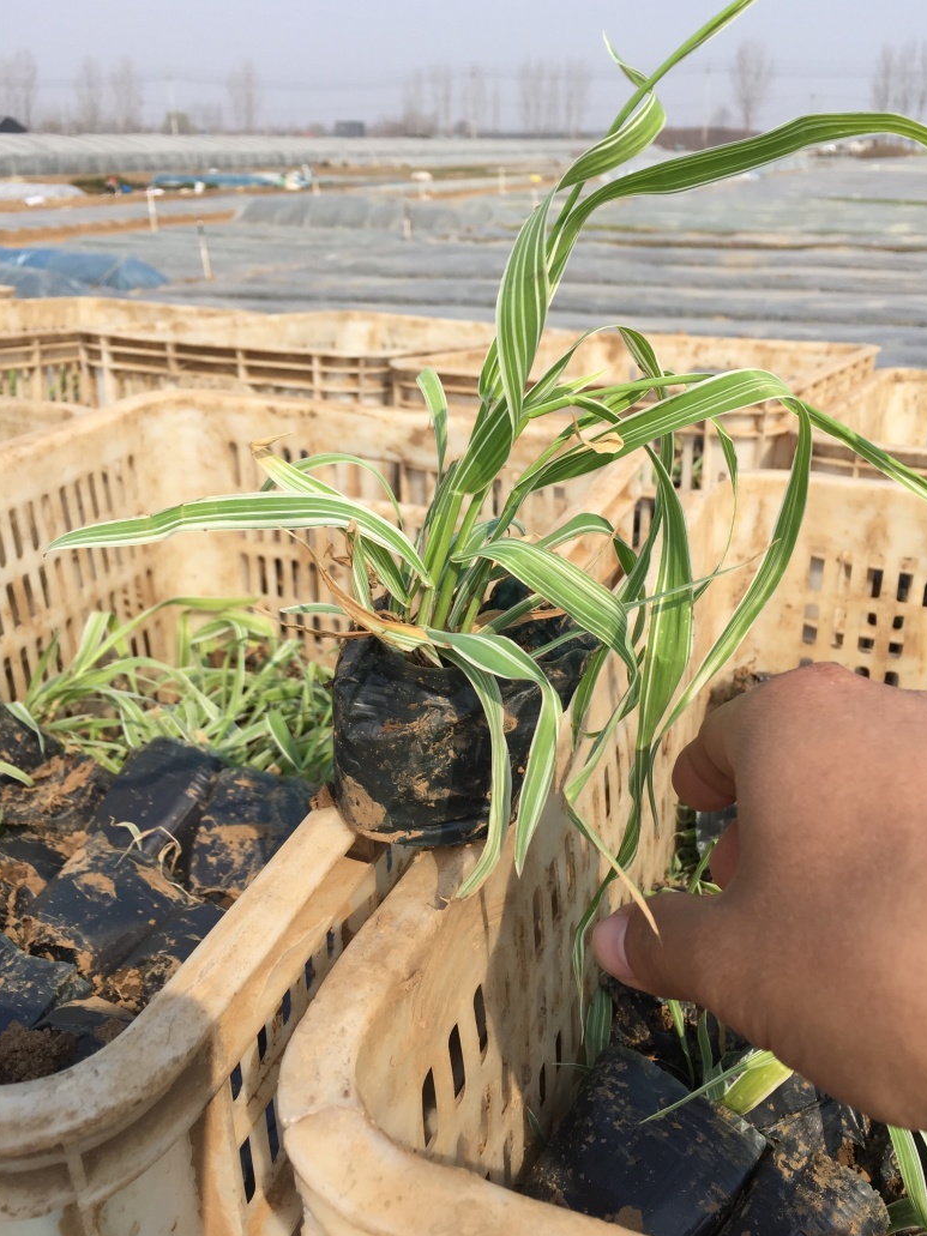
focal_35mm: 30
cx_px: 472
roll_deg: +1.3
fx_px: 1071
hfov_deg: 46.8
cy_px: 611
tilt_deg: -20.9
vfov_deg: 60.0
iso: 32
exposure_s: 1/1721
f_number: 2.2
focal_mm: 4.15
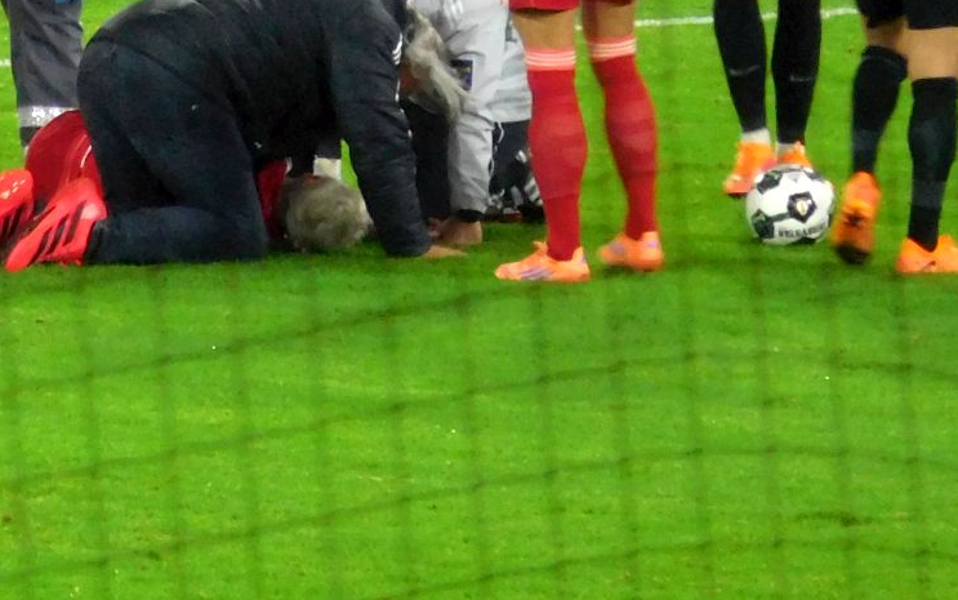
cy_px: -226
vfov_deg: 0.9
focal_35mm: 1426
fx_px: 37245
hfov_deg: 1.5
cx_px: -150
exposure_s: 1/60
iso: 560
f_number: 6.5
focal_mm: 90
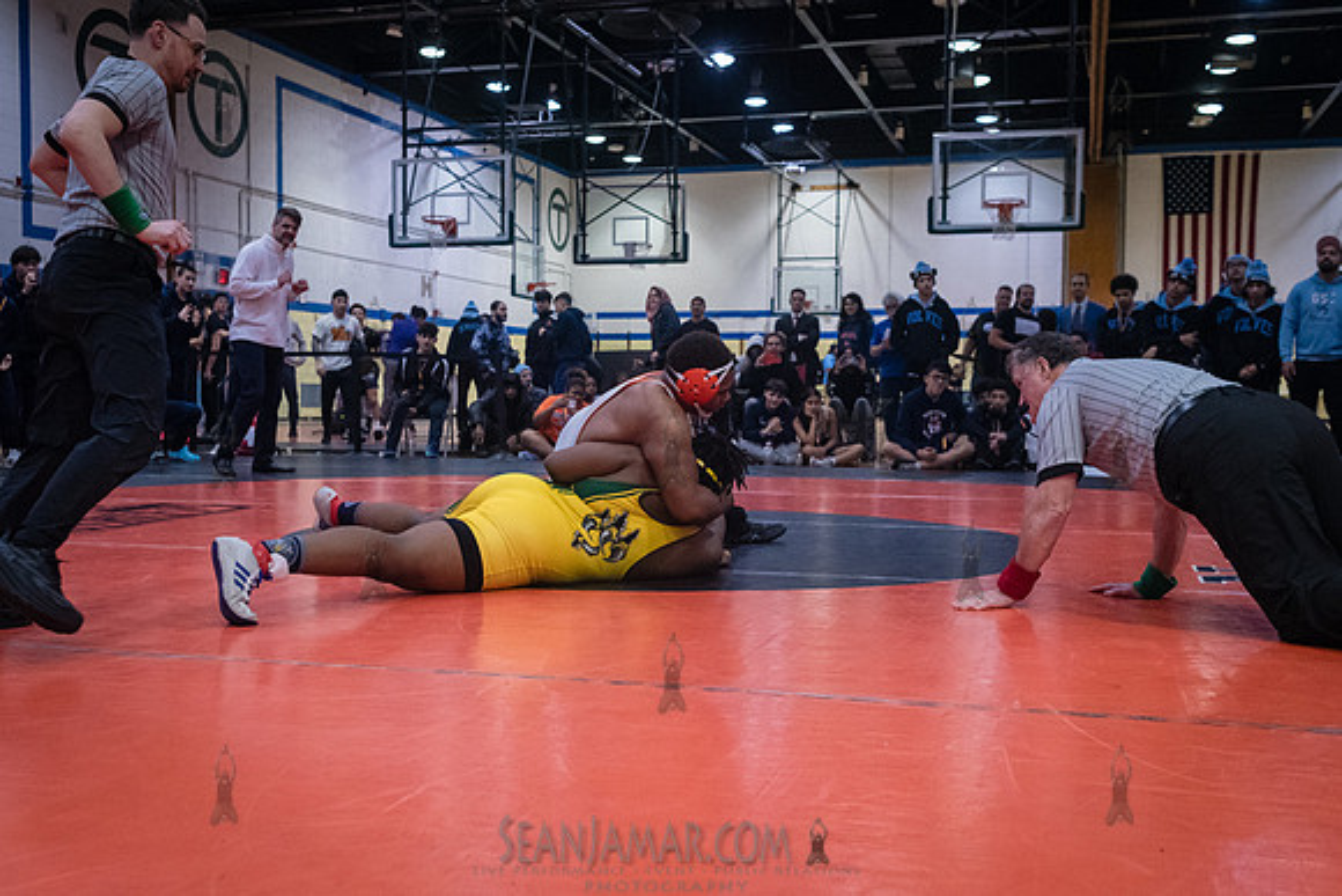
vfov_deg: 35.3
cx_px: 641
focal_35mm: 38
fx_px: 1409
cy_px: 450
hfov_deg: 50.9
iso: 8000
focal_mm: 35
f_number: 4
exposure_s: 1/500
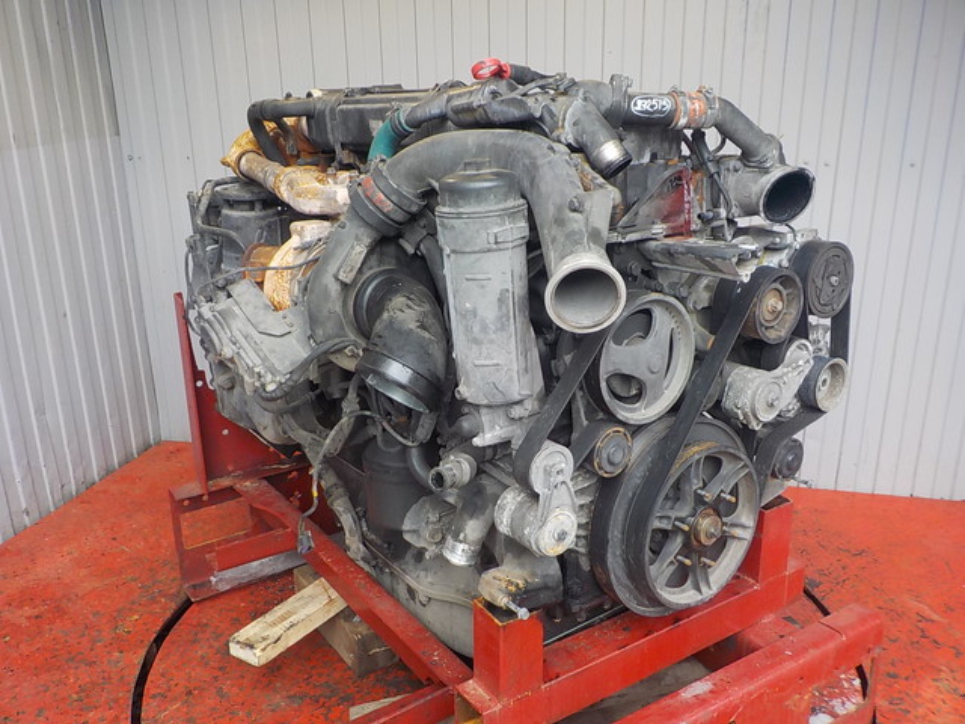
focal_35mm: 30
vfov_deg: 46.8
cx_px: 482
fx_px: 836
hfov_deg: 60.0
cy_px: 362
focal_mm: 4.1
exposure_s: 1/30
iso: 125
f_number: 3.3
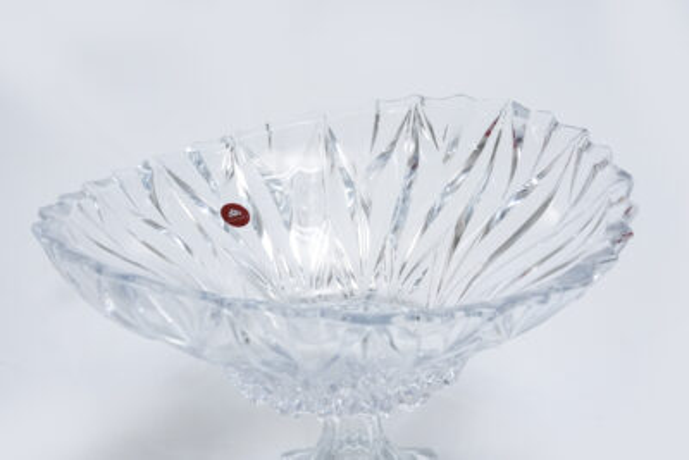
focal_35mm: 70
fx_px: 1340
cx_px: 344
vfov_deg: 19.5
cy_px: 230
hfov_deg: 28.8
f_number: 16
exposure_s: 1/160
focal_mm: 70
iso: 6400
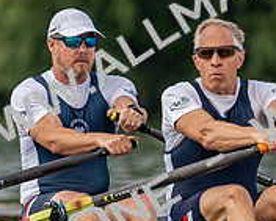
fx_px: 13240
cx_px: 135
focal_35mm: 1620
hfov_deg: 1.2
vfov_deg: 1.0
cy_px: 168
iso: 500
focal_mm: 524
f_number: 6.3
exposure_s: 1/1600
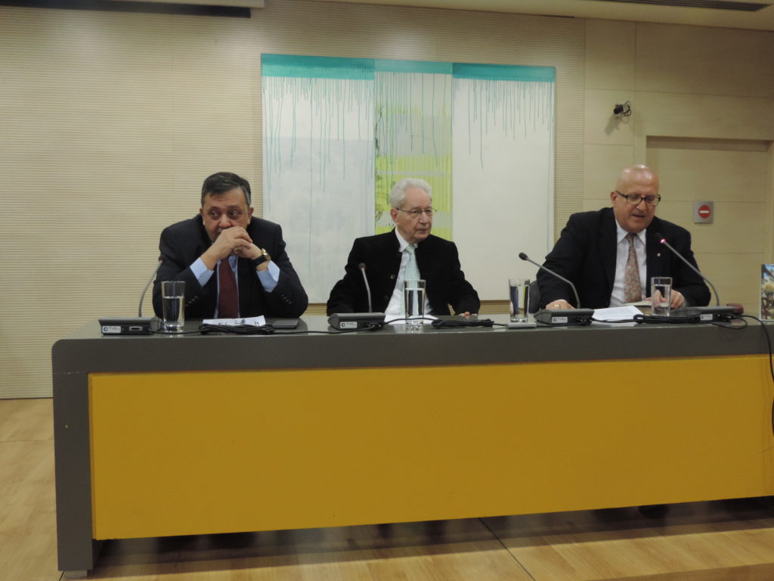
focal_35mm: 35
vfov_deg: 40.7
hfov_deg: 52.6
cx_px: 387
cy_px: 290
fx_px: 783
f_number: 3.3
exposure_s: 1/40
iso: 400
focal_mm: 6.2
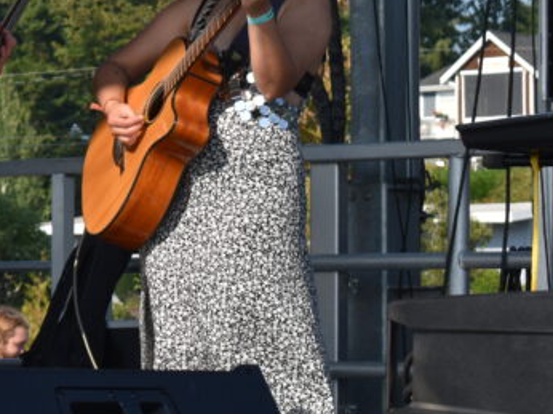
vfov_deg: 6.7
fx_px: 3517
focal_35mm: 220
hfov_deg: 8.9
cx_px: -86
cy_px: -85
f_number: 8
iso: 110
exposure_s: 1/250
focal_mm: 55
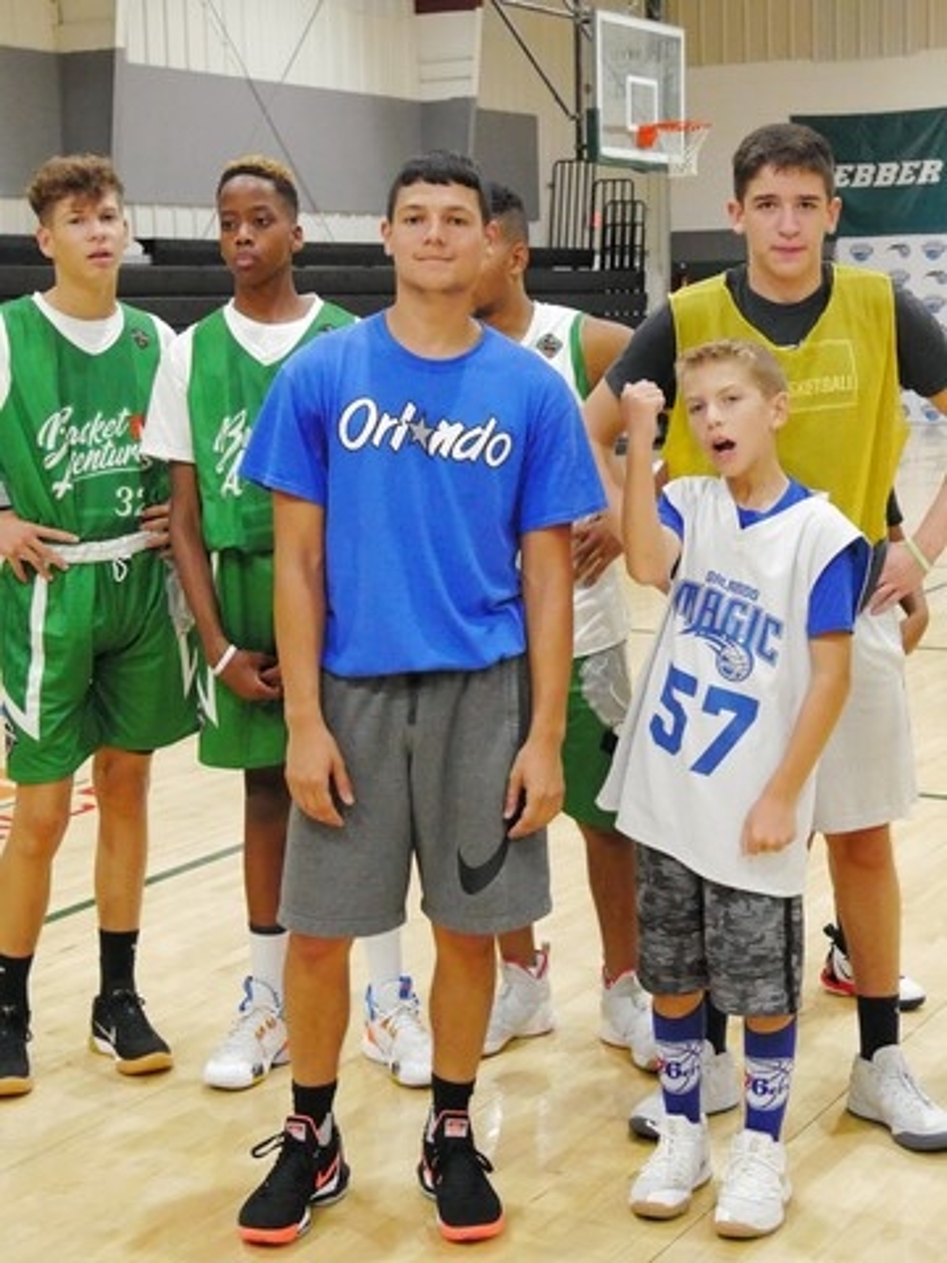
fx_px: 2334
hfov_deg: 22.9
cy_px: 632
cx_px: 474
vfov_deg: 30.3
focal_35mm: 64
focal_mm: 32
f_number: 5.6
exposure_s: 1/200
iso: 12800
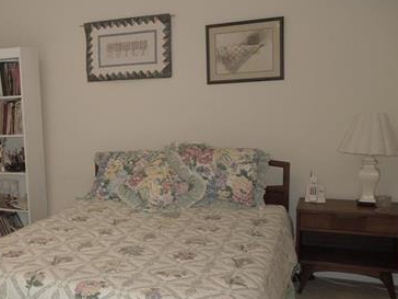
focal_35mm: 44
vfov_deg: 32.8
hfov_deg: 40.4
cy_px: 165
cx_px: 56
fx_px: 506
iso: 200
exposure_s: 1/30
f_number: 3.3
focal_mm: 4.5
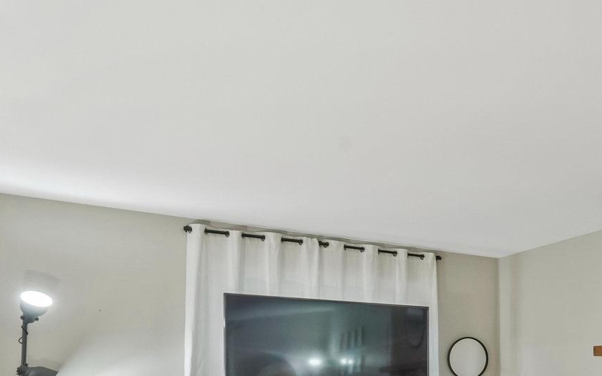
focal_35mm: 39
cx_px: 670
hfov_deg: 40.3
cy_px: 379
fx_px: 640
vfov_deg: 30.4
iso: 1250
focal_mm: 16
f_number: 8
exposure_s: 1/6
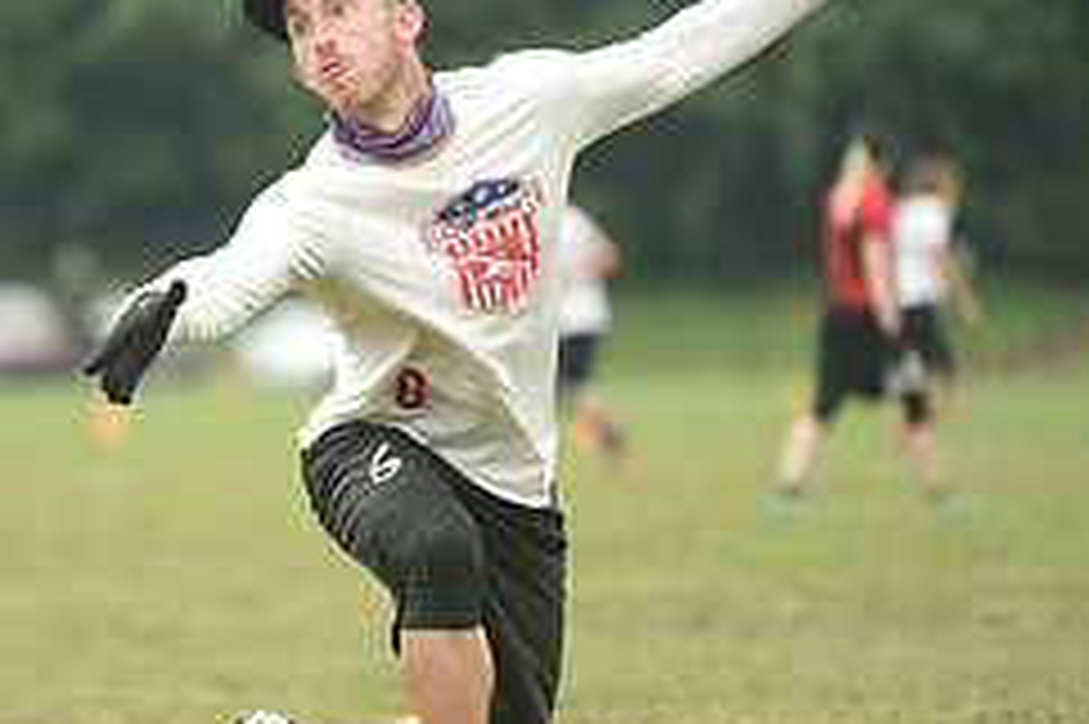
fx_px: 14479
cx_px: 297
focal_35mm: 479
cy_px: 281
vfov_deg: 2.9
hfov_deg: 4.3
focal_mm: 200
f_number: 2.8
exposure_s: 1/1250
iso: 320
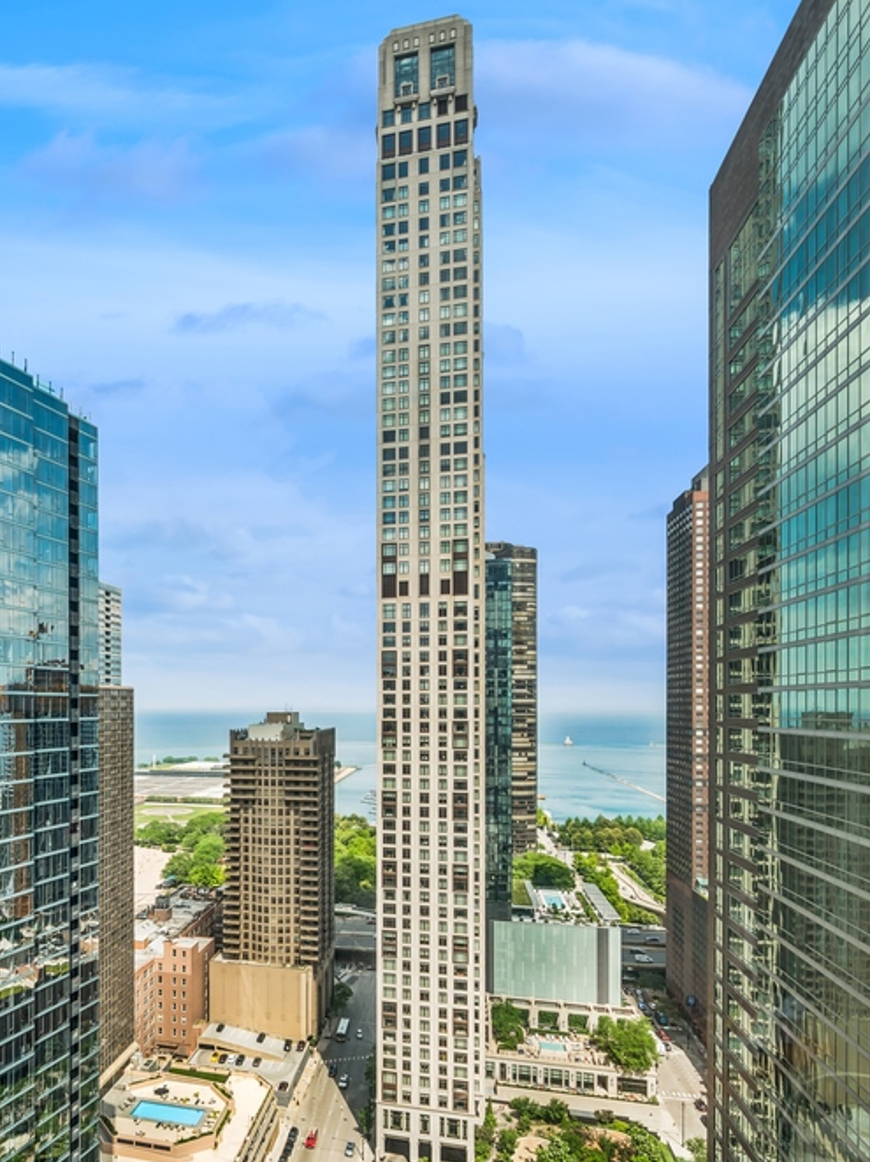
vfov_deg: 74.9
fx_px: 738
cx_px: 245
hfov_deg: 58.6
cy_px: 735
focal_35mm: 22
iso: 100
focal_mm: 14
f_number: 10
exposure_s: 1/50
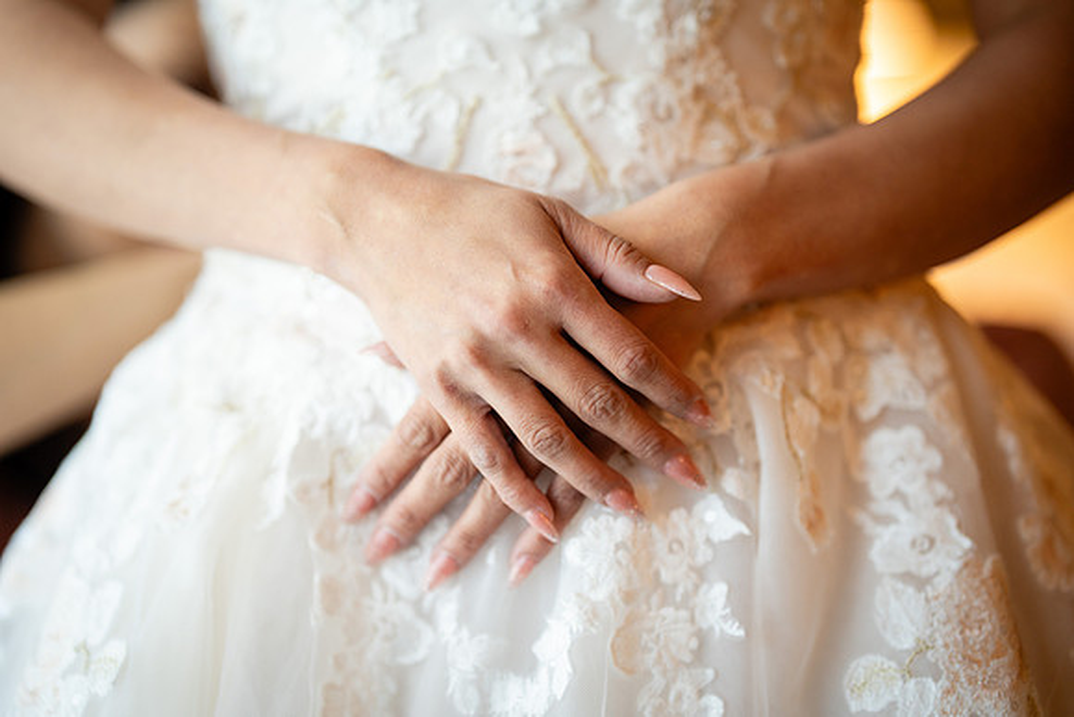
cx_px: 537
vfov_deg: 16.1
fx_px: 2536
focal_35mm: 85
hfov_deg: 23.9
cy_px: 358
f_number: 1.4
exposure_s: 1/200
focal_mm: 85
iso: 400
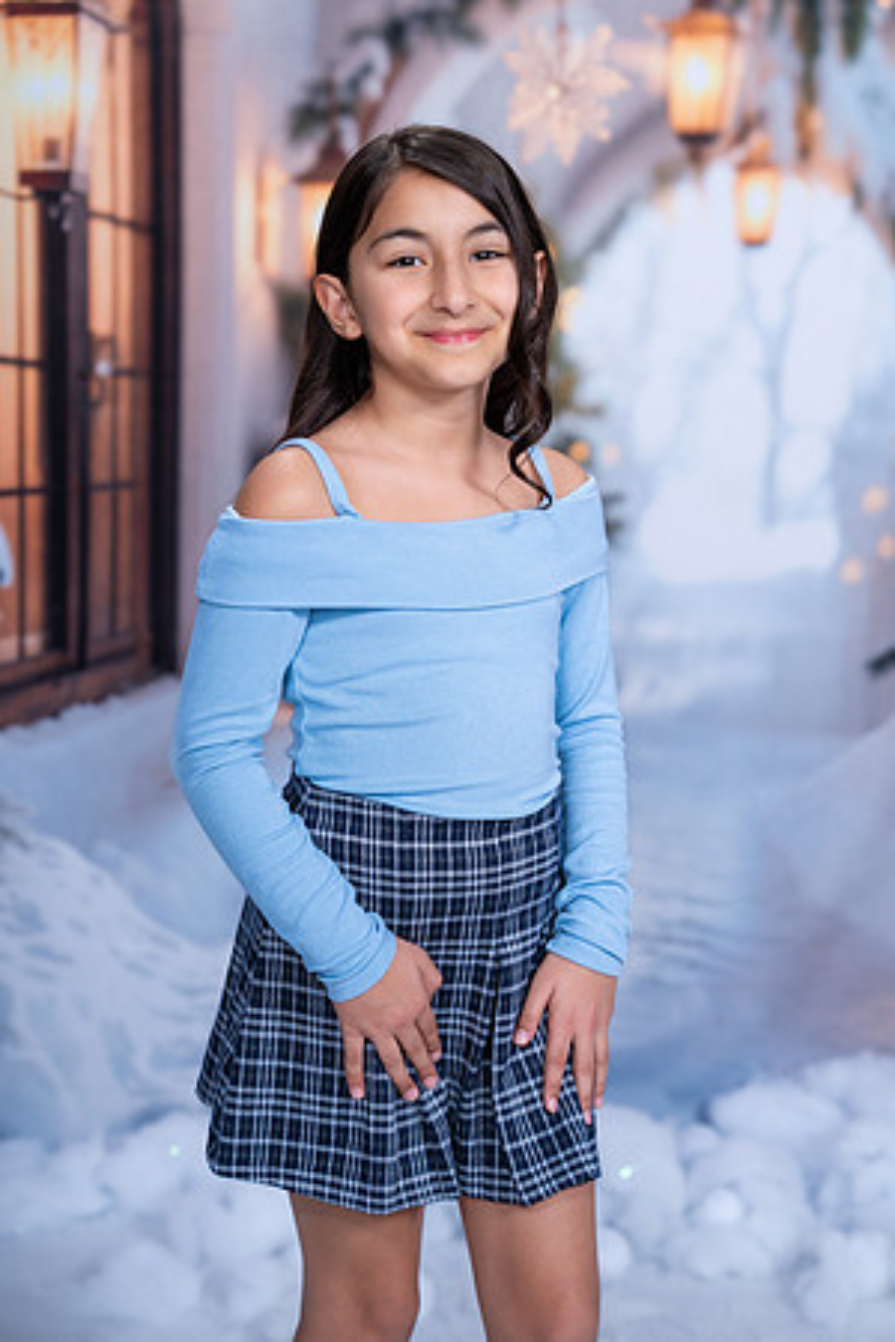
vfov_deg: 28.8
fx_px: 2610
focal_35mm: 70
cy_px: 671
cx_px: 448
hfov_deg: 19.5
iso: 320
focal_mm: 70
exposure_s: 1/160
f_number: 3.5
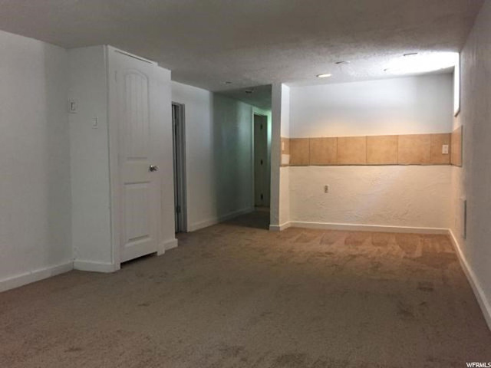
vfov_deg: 48.2
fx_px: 411
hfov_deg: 61.7
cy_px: 184
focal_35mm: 29
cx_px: 246
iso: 200
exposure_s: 1/30
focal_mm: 4.15
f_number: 2.2
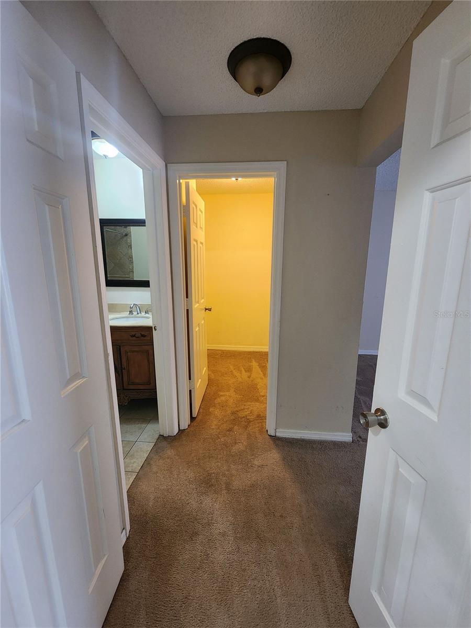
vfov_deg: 106.2
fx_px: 236
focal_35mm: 13
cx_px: 236
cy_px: 314
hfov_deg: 89.9
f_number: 2.2
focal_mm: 2.2
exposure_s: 1/40
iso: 400
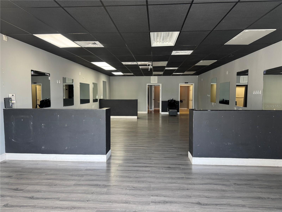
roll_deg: -0.1
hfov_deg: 71.6
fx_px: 196
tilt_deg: -4.5
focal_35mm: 24
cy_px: 106
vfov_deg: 56.8
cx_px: 141
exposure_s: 1/120
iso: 160
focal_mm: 6.76
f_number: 1.78
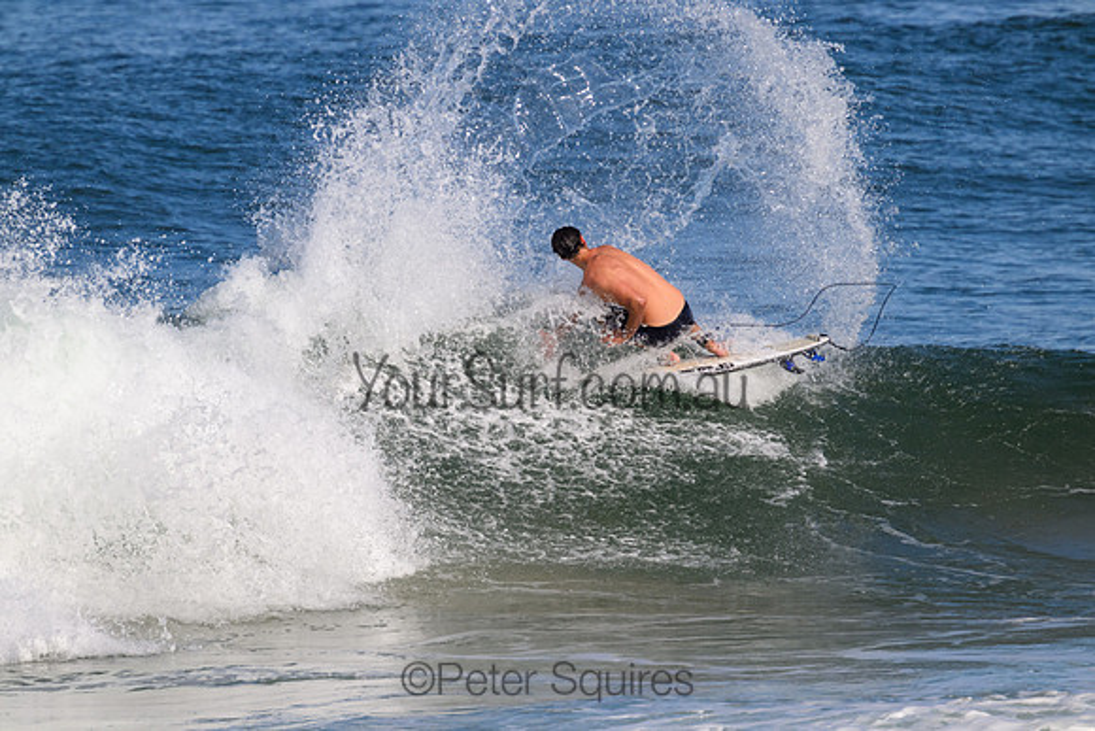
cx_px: 548
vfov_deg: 1.7
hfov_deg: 2.6
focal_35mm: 800
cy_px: 366
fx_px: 24338
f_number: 11
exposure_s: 1/2000
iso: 1400
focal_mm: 800
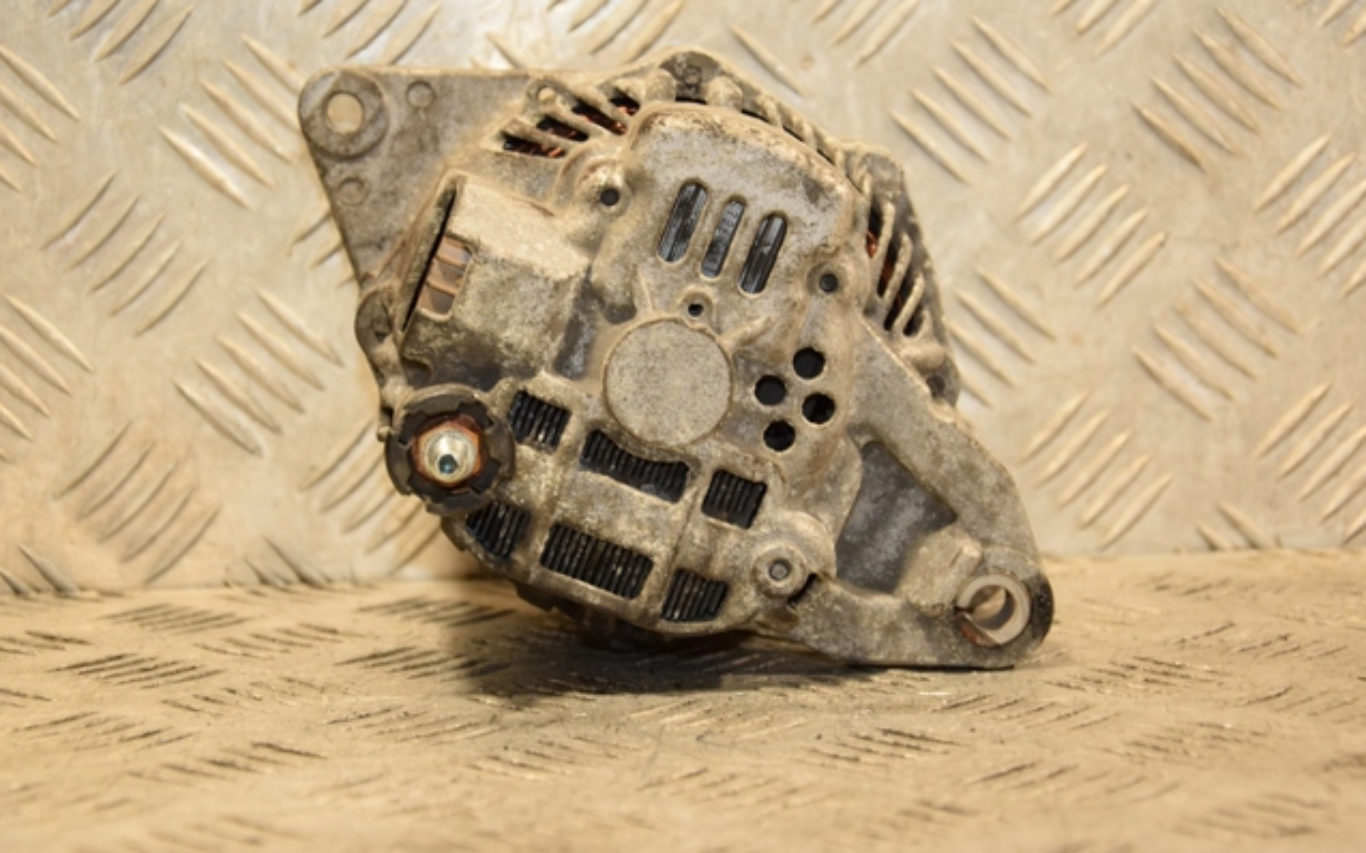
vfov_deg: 14.7
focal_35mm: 89
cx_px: 682
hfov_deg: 23.3
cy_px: 403
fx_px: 3313
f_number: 5
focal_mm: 58
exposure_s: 1/160
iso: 800
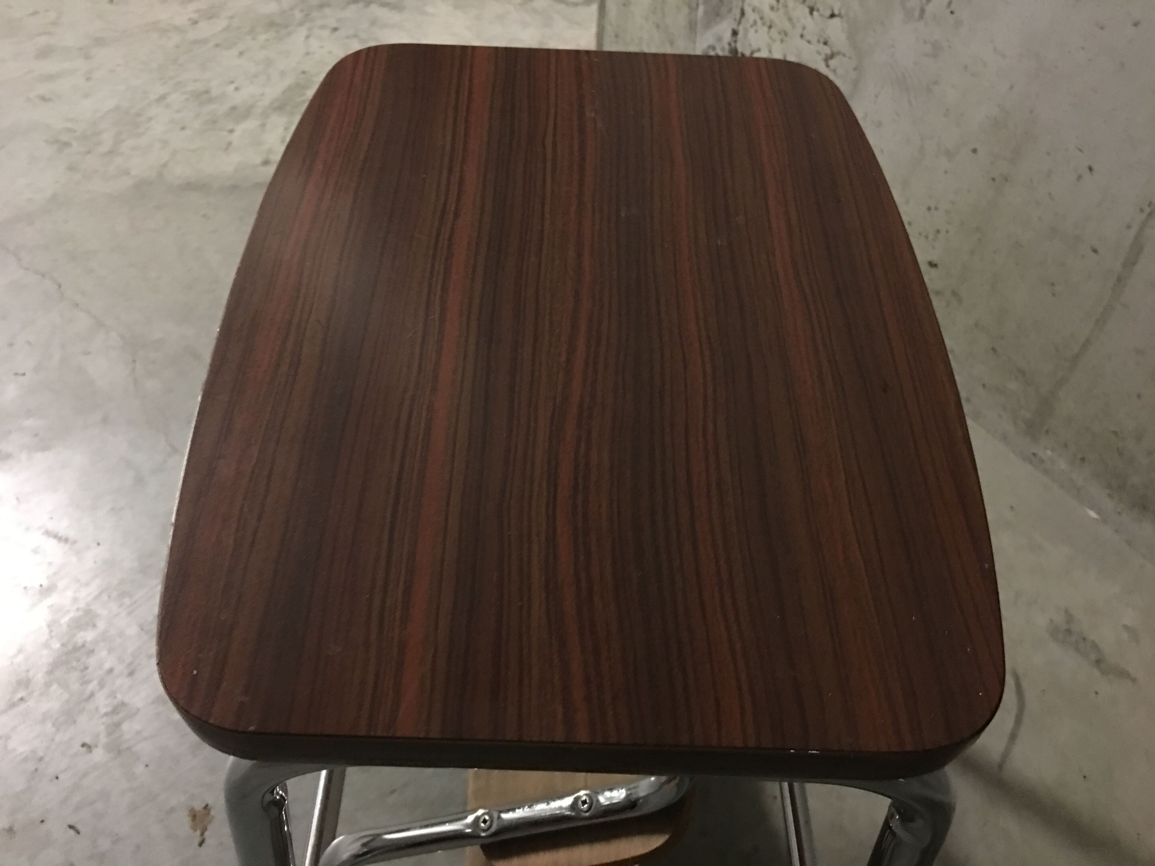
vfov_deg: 48.2
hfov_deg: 61.7
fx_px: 968
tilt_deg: -50.1
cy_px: 433
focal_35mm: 29
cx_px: 578
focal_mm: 4.15
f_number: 2.2
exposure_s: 1/4
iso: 160
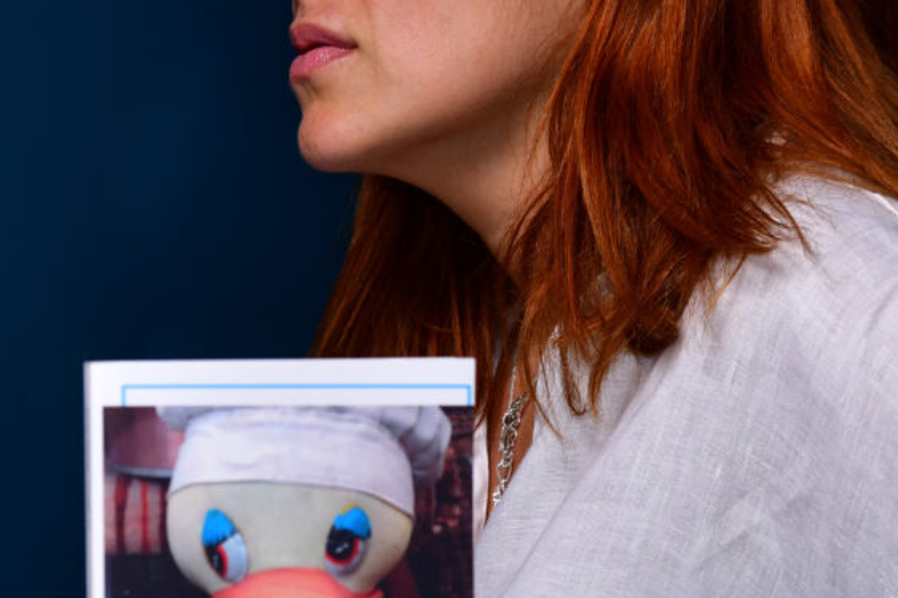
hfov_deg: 6.4
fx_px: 7979
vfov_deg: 4.3
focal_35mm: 320
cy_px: 271
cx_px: 316
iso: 125
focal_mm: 120
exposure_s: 1/50
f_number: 6.3
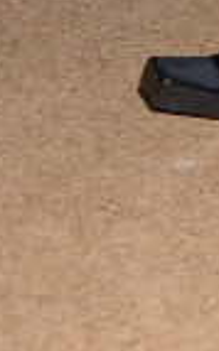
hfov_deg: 4.6
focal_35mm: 271
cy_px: 98
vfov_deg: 7.7
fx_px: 2596
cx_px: 652
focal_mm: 12.2
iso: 100
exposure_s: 1/60
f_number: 9.2
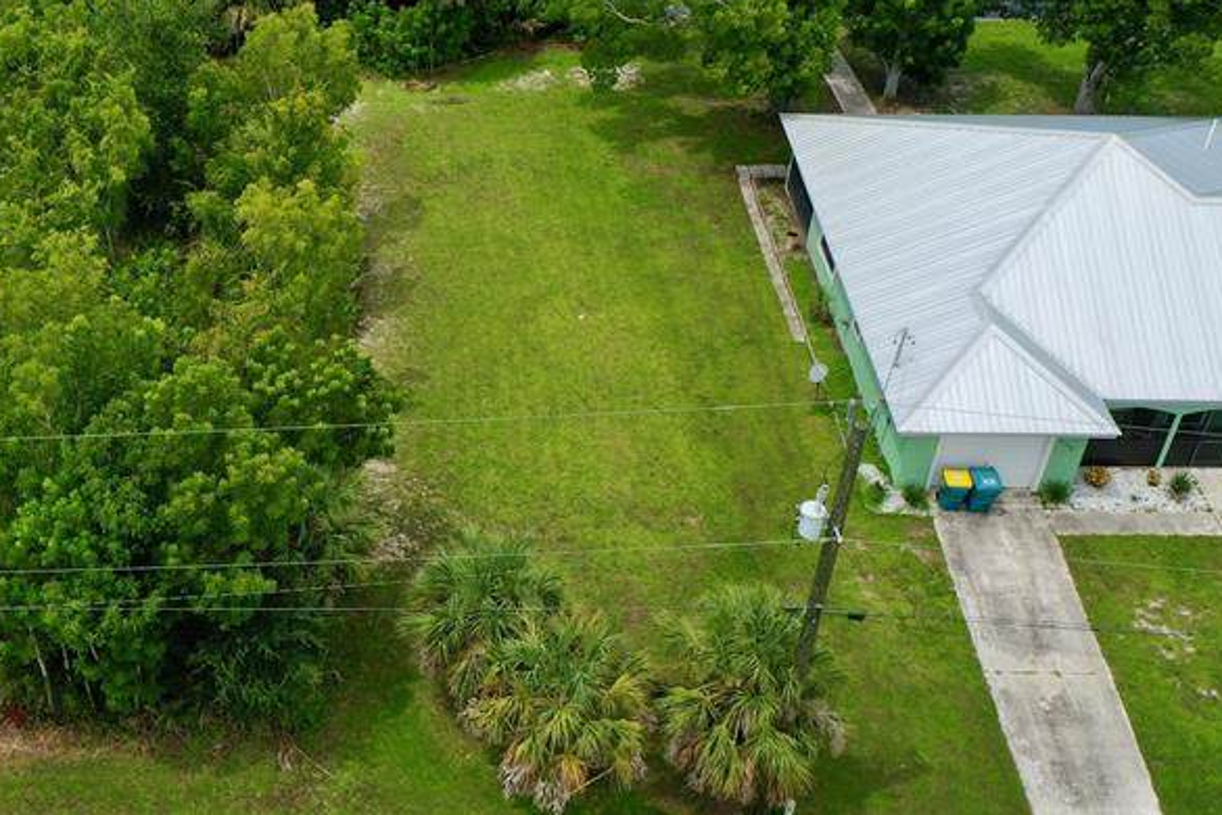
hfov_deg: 39.1
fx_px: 1663
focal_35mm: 49
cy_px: 359
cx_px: 280
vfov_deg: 27.5
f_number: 6.3
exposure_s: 1/500
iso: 100
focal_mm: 10.26
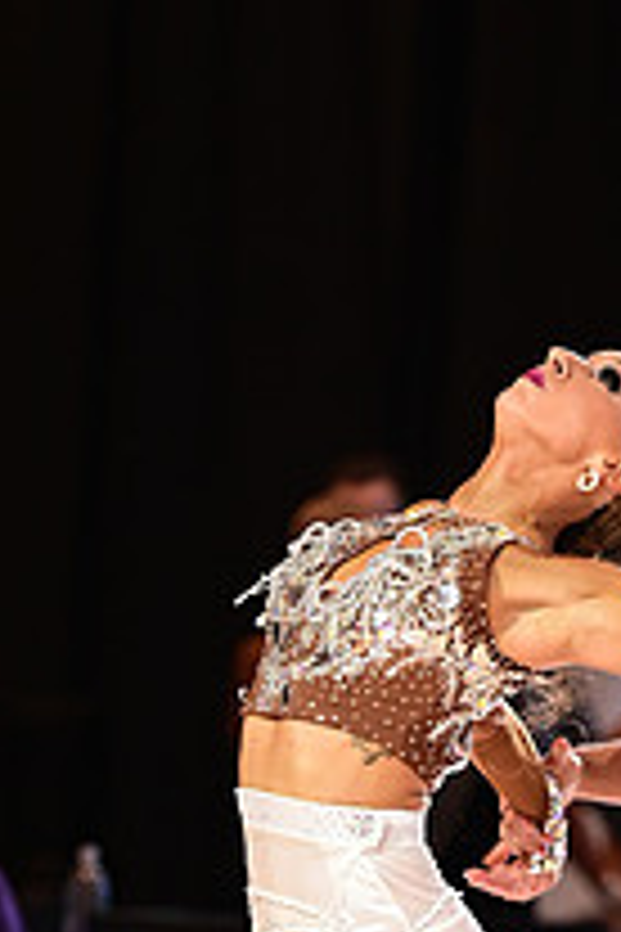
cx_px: 828
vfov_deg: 4.9
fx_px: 10893
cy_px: 1157
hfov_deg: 3.3
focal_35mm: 421
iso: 2000
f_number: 2.8
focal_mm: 150
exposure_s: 1/320
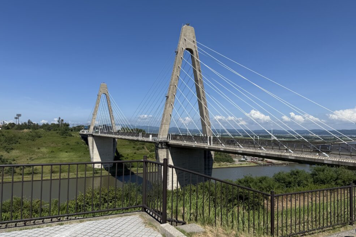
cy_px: 128
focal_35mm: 26
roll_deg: -0.5
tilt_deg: +1.1
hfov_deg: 69.4
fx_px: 257
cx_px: 182
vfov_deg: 49.5
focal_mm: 6.76
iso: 80
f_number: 1.78
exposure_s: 1/7353
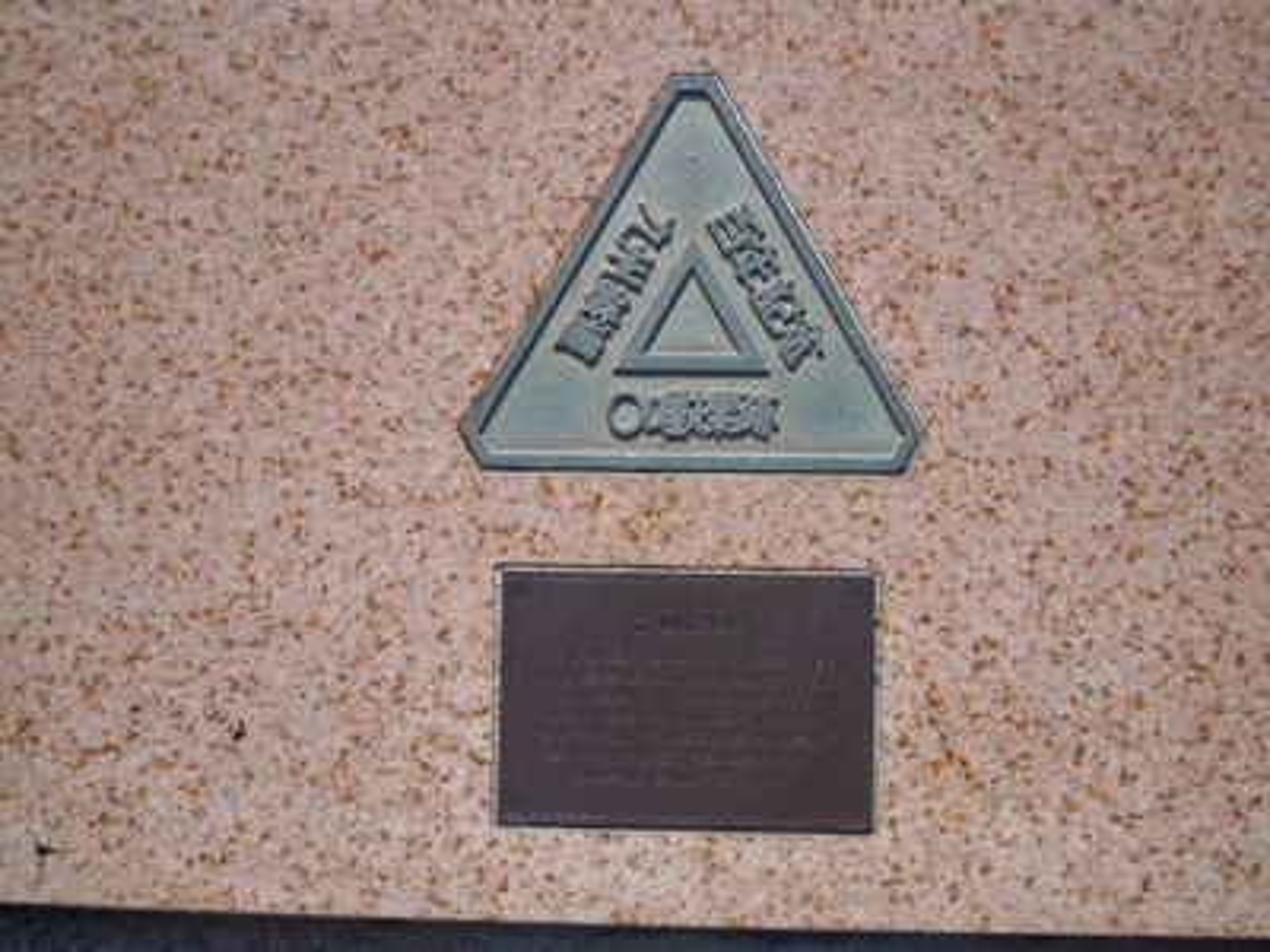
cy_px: 476
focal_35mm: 33
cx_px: 635
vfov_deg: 42.9
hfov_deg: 55.4
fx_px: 1211
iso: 400
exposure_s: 1/640
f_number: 8
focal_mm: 5.9
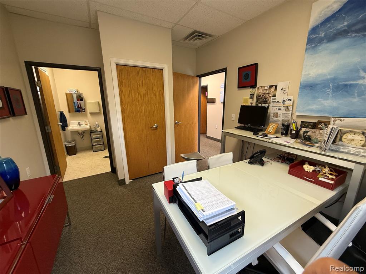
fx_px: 148
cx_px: 183
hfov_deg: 102.1
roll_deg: +0.1
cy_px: 137
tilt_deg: -12.2
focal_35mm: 14
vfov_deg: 85.7
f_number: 2.2
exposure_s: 1/60
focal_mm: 2.22
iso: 200
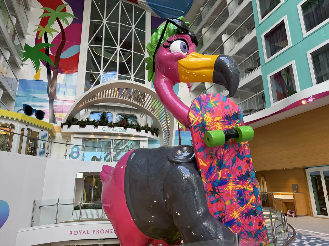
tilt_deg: +16.3
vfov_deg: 56.8
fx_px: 228
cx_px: 164
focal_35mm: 24
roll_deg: +0.4
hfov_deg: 71.6
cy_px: 123
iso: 80
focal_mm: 6.76
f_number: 1.78
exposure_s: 1/290
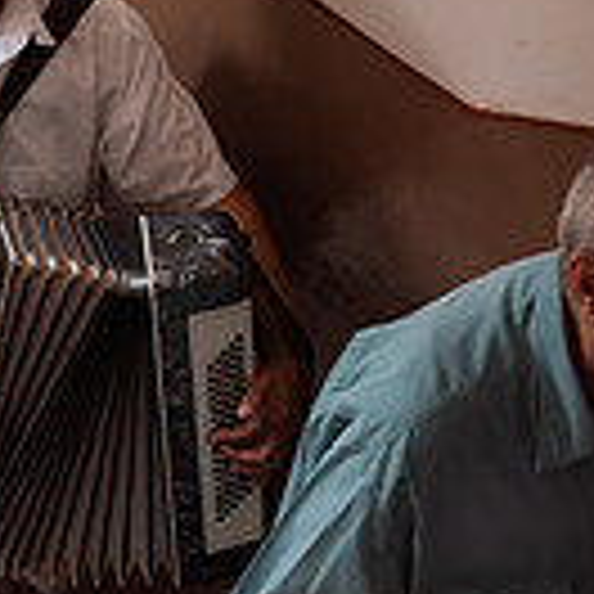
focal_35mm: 131
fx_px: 2543
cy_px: 731
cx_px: -634
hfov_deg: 11.8
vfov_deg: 13.0
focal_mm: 35
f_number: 2.8
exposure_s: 1/200
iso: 1000
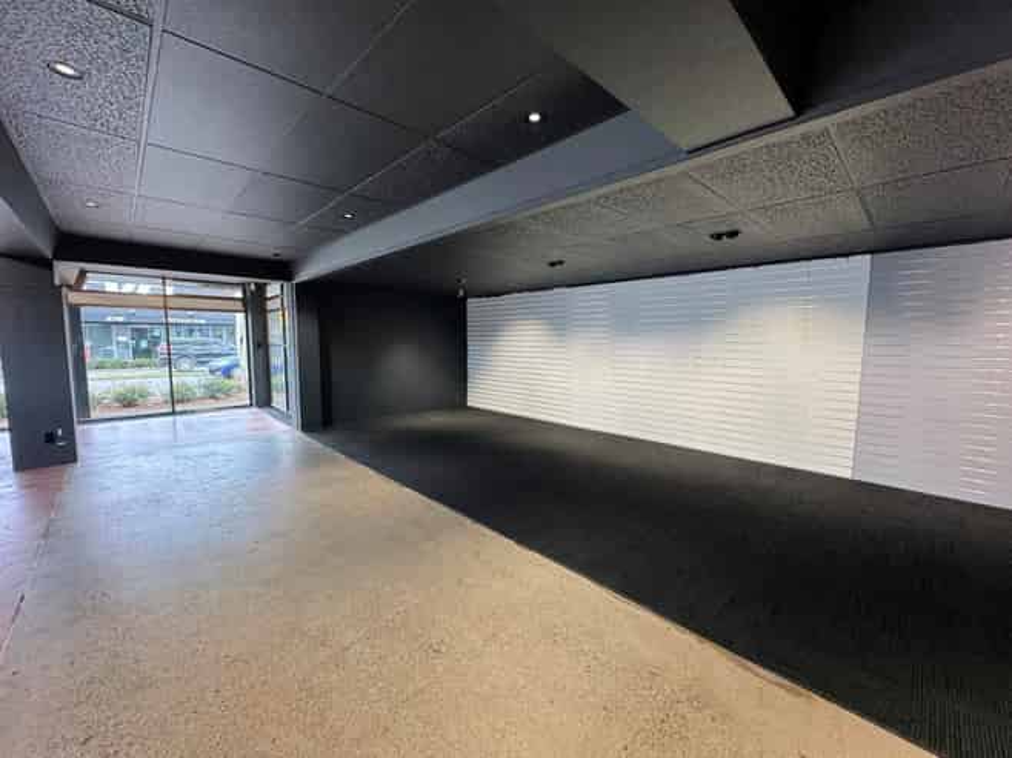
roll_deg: -0.4
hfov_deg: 102.1
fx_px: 409
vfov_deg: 85.6
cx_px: 506
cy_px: 379
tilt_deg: -4.6
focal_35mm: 14
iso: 125
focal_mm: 2.22
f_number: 2.2
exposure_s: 1/100
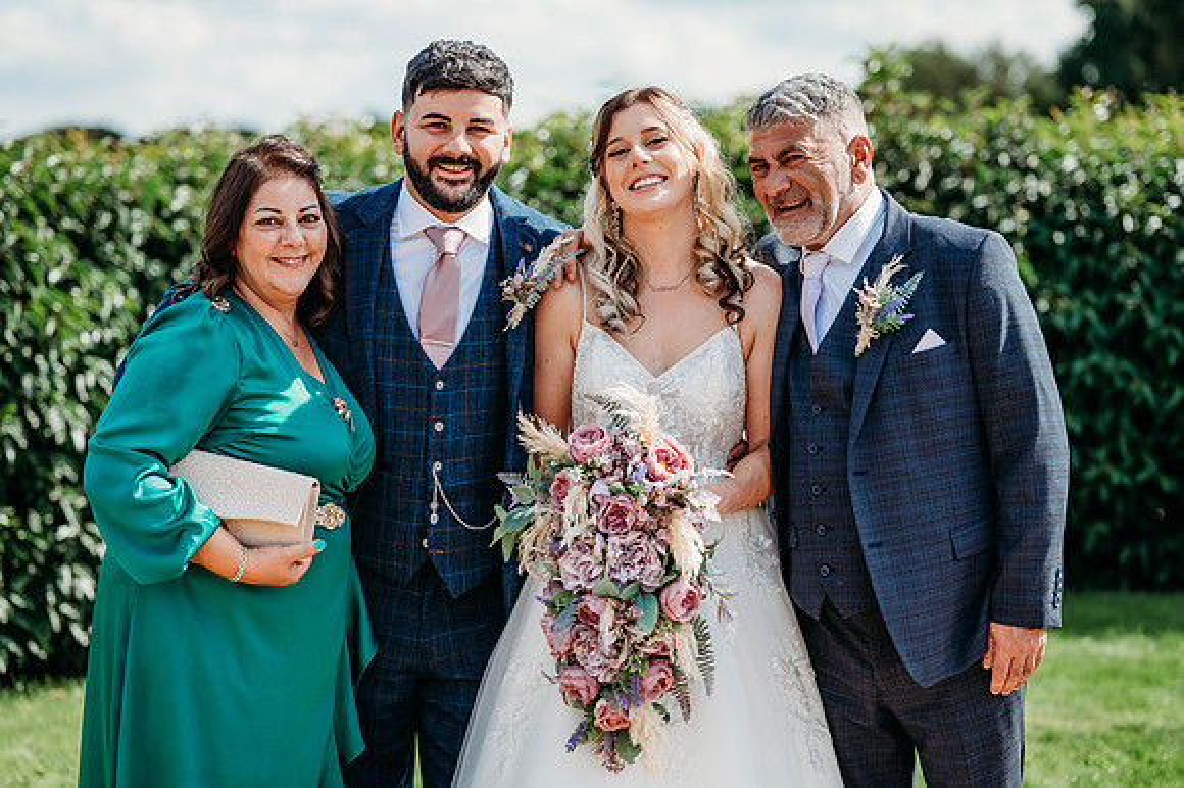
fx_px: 2794
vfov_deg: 16.1
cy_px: 394
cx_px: 592
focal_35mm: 85
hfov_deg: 23.9
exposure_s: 1/1250
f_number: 2.5
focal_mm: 85
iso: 100
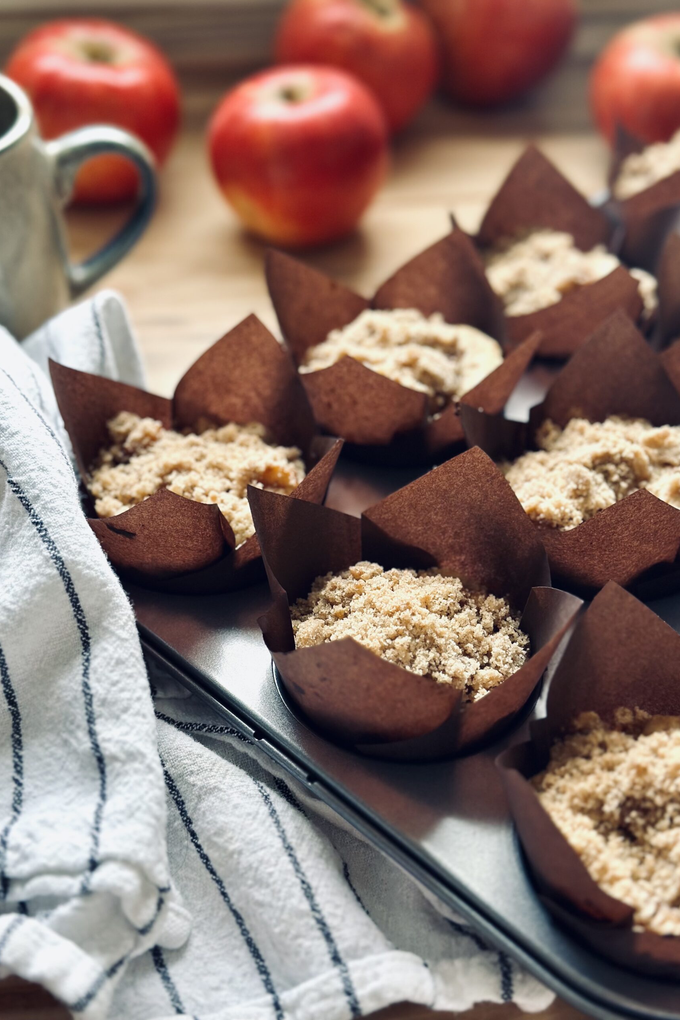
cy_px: 510
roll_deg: -1.8
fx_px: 1417
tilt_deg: -38.8
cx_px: 350
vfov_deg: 39.6
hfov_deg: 27.0
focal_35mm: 50
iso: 125
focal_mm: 6.86
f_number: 1.78
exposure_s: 1/121
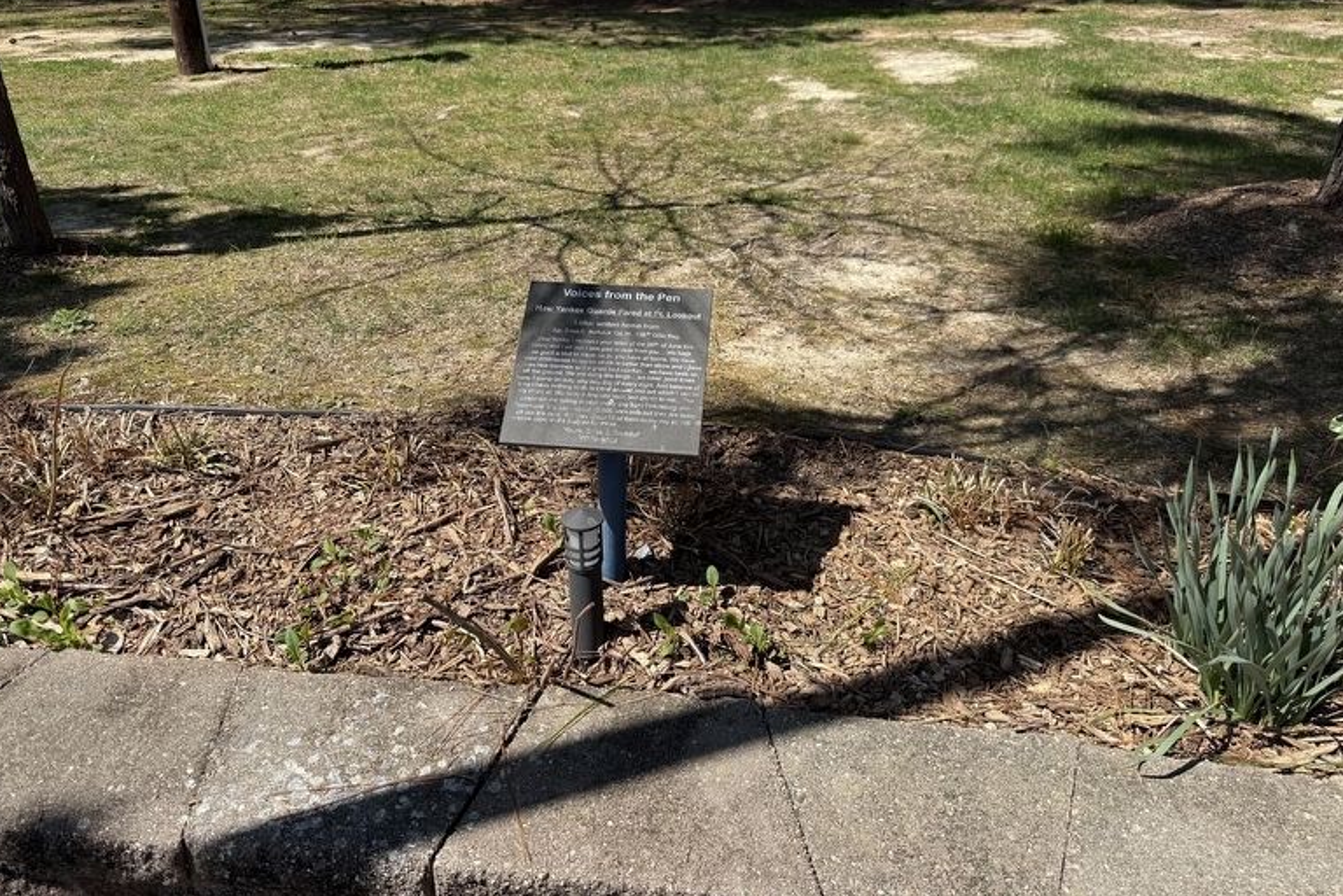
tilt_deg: -25.4
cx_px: 647
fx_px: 970
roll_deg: -0.6
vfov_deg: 49.4
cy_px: 376
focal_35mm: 26
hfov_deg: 69.4
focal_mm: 6.76
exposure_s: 1/3759
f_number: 1.78
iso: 80
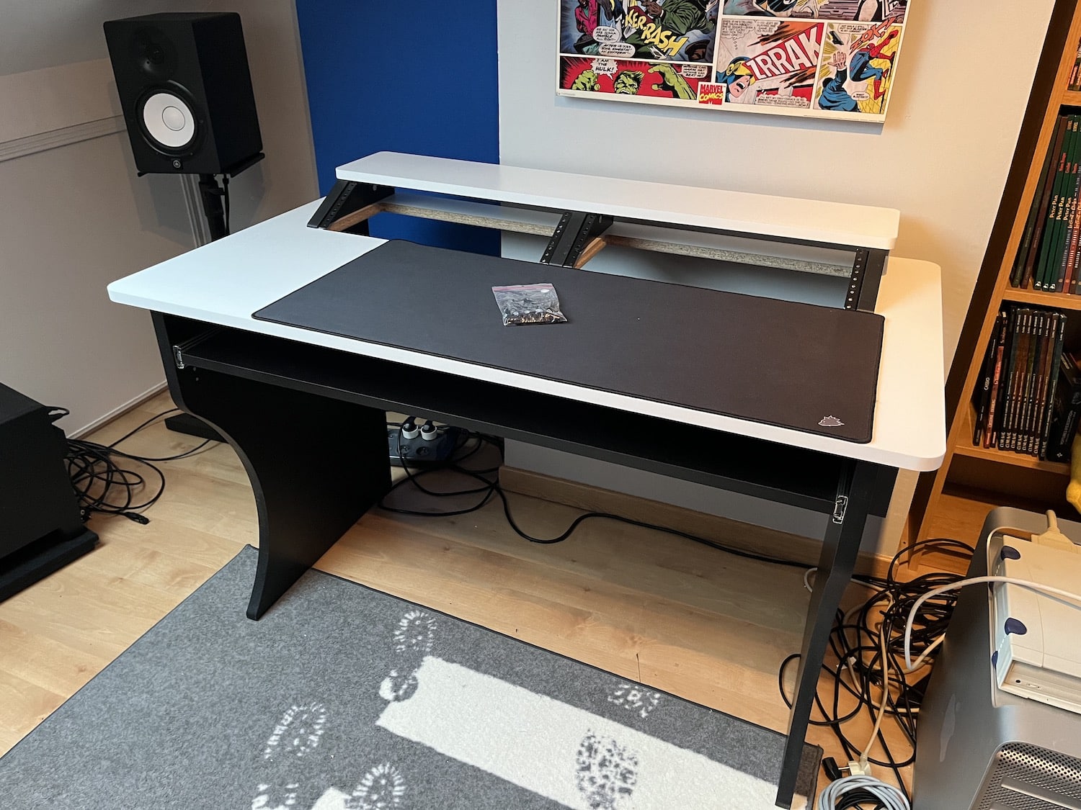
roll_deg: +0.5
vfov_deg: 53.1
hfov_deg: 67.3
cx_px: 540
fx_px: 812
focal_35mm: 26
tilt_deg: -29.9
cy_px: 405
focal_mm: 5.1
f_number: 1.6
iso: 400
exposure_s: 1/50
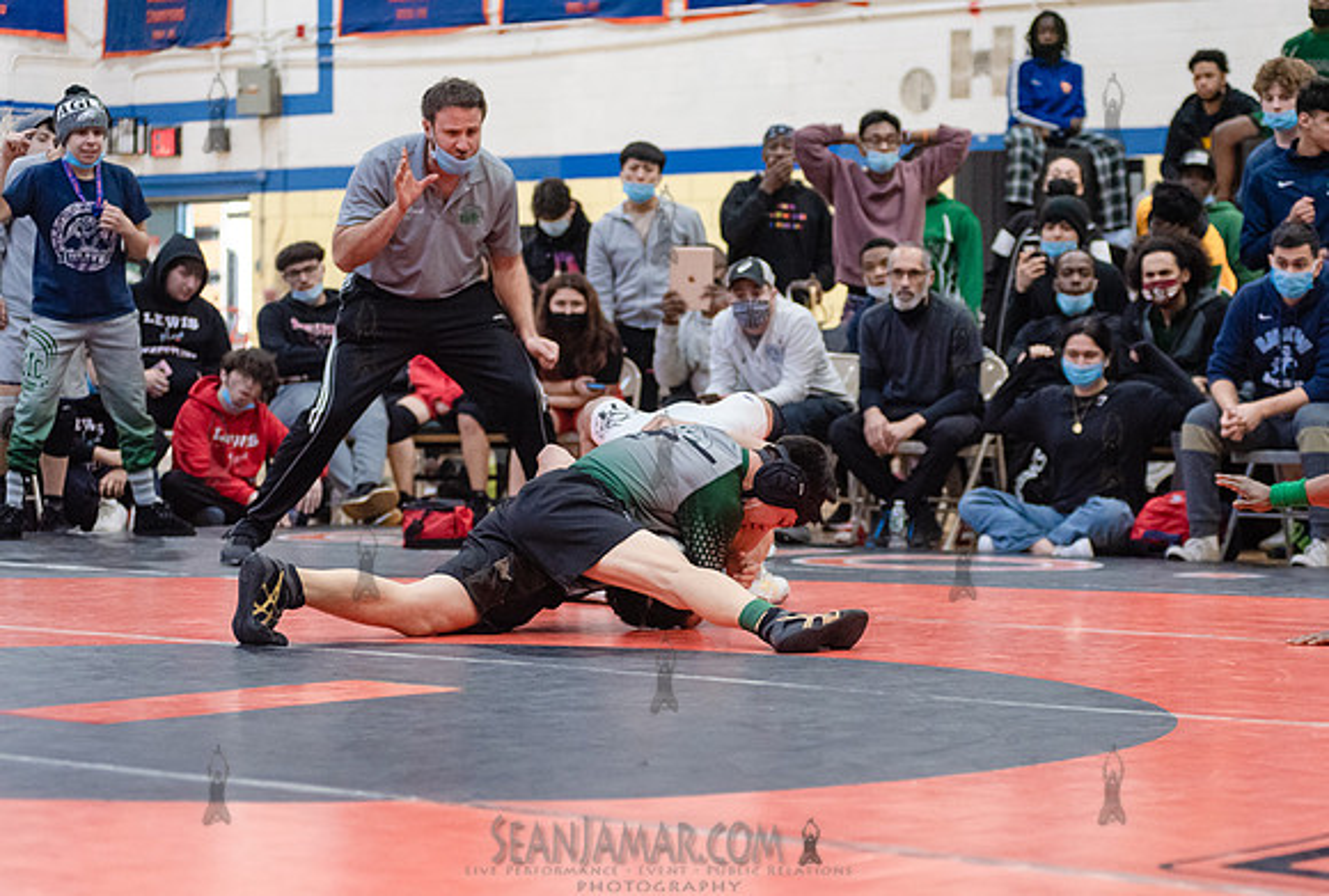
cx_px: 754
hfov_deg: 22.1
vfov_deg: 15.0
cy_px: 503
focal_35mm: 92
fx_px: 3401
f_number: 3.5
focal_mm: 80
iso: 4000
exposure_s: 1/400
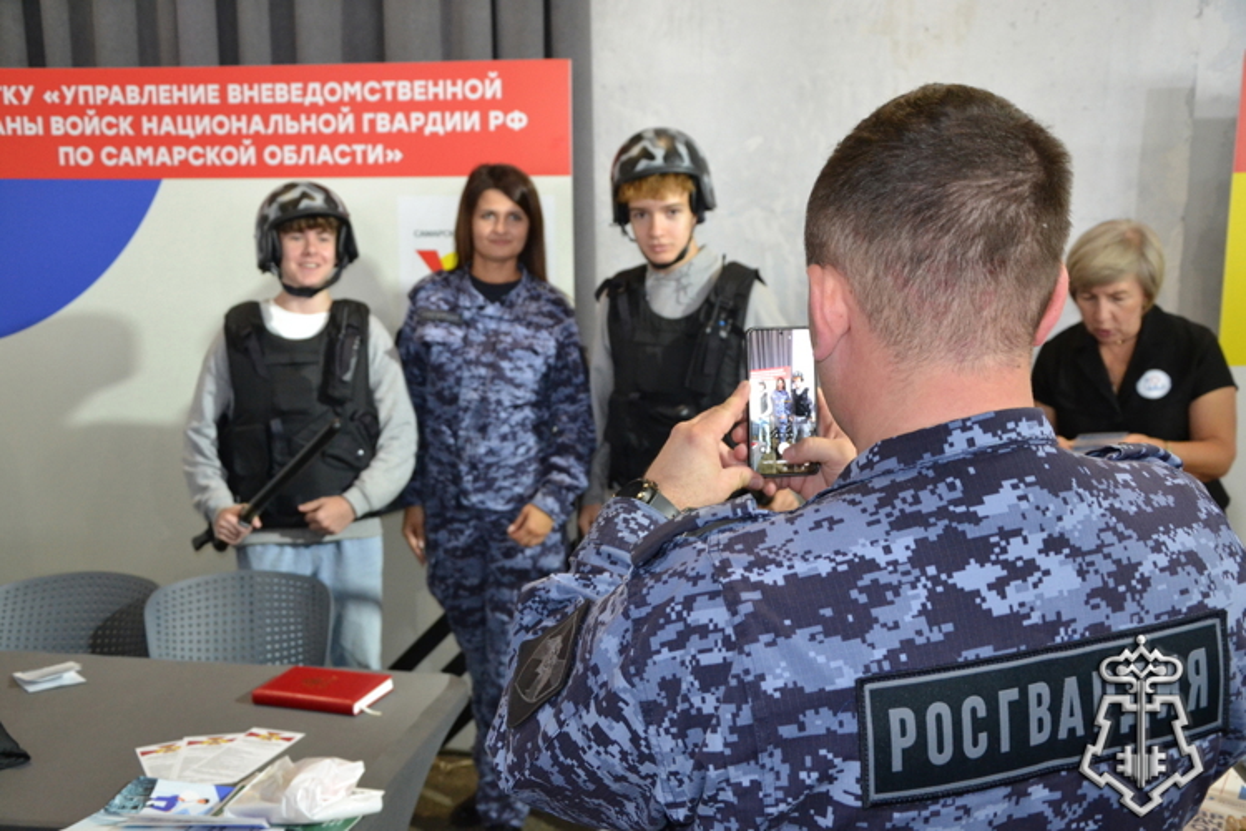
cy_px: 416
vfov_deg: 34.2
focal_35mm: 39
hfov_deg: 49.6
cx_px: 623
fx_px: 1350
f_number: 4
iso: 1600
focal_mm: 26
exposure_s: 1/60
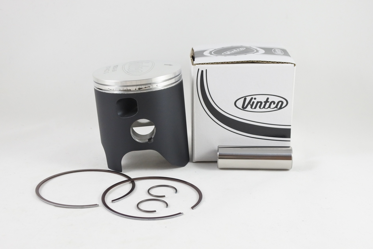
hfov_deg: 43.6
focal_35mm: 45
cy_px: 124
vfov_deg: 29.9
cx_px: 186
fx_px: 466
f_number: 4.5
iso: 640
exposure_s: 1/125
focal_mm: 16.8
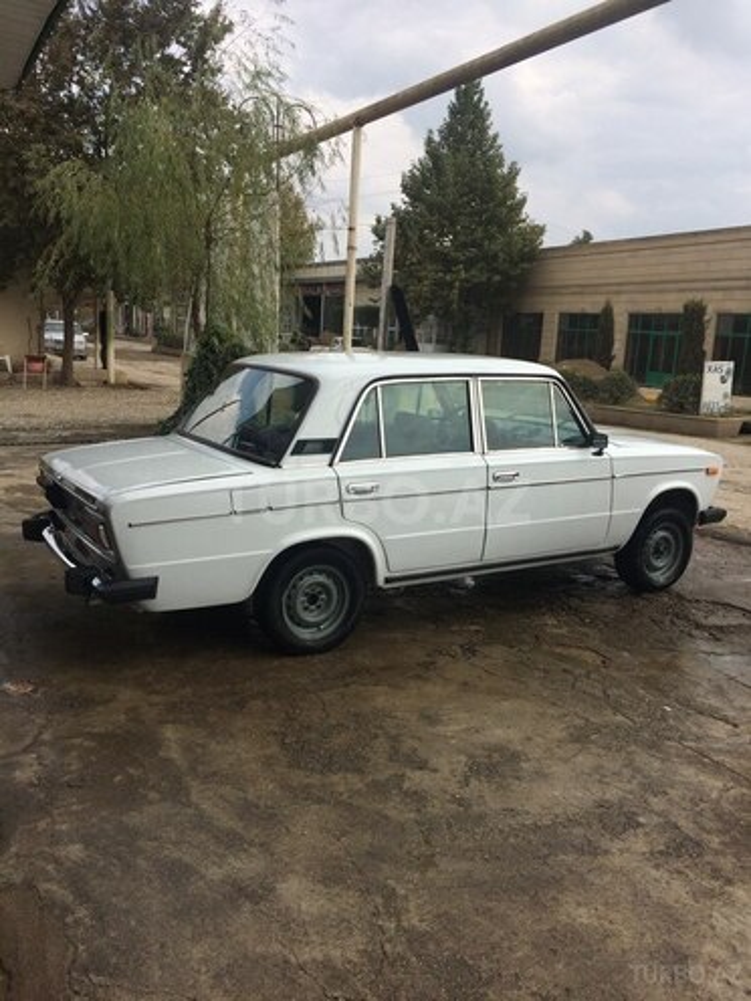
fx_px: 839
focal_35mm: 29
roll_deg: -2.1
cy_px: 500
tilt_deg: -12.9
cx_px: 376
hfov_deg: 48.2
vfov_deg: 61.7
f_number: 2.2
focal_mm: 4.15
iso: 32
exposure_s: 1/1866
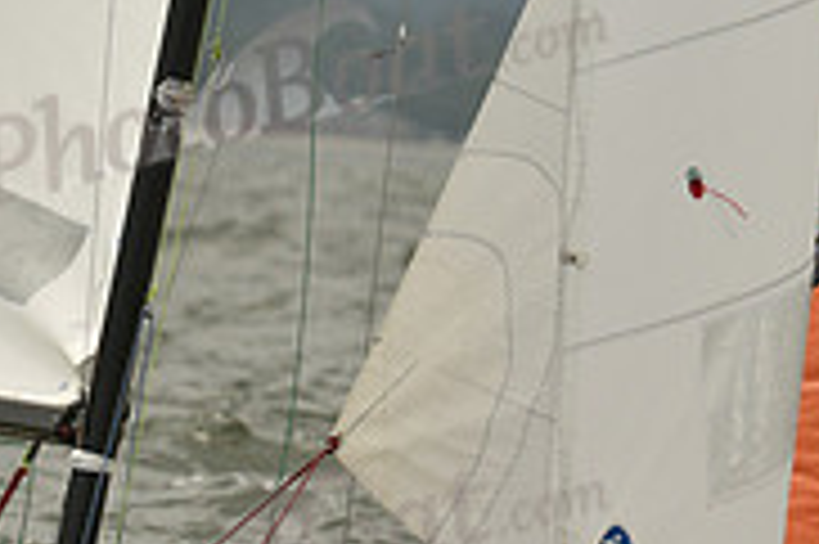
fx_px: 15956
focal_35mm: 702
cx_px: -256
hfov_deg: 2.9
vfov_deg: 2.0
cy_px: 389
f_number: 7.1
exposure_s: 1/1600
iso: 320
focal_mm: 220
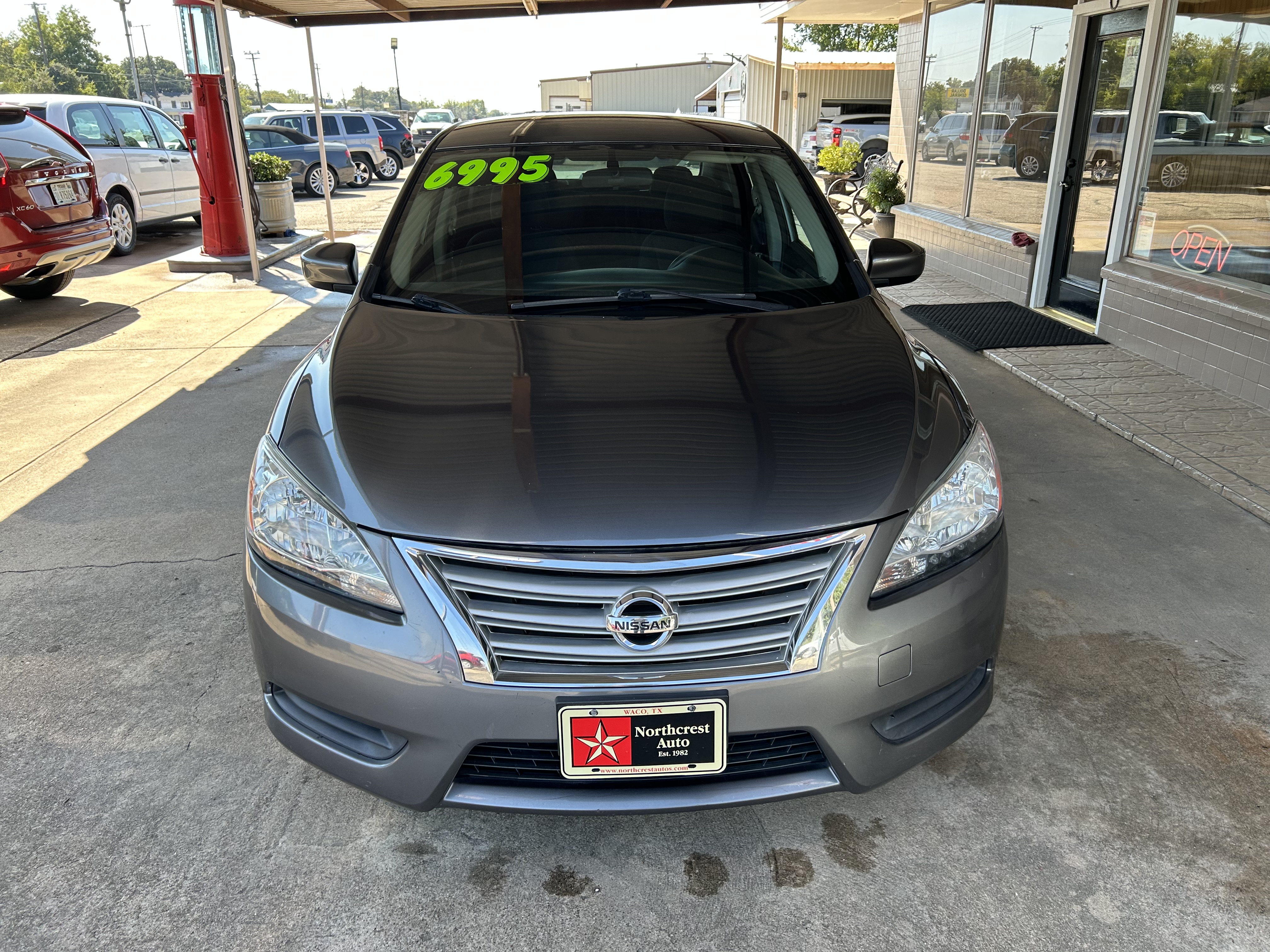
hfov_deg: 67.3
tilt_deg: -18.0
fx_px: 954
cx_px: 635
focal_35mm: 26
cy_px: 476
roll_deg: +1.1
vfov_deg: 53.1
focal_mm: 5.7
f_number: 1.5
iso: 50
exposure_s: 1/418
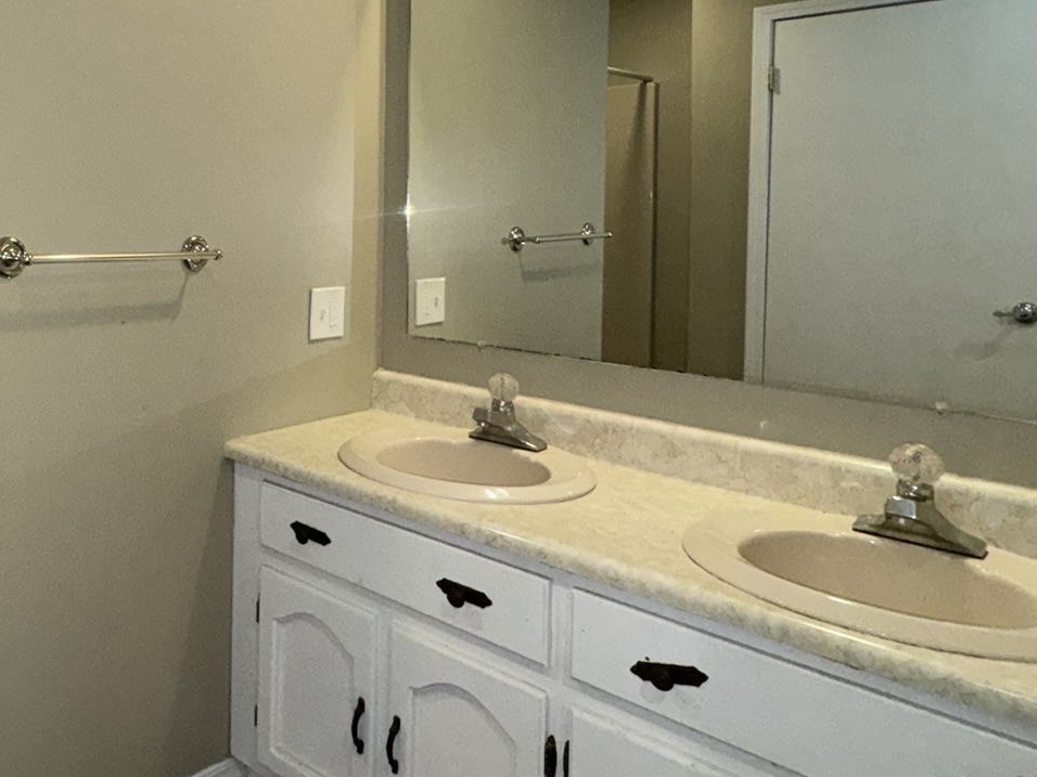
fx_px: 899
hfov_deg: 54.0
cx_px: 146
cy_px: 225
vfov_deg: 45.7
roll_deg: -0.7
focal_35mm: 30
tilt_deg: -1.6
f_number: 2.2
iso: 125
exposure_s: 1/60
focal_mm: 2.22
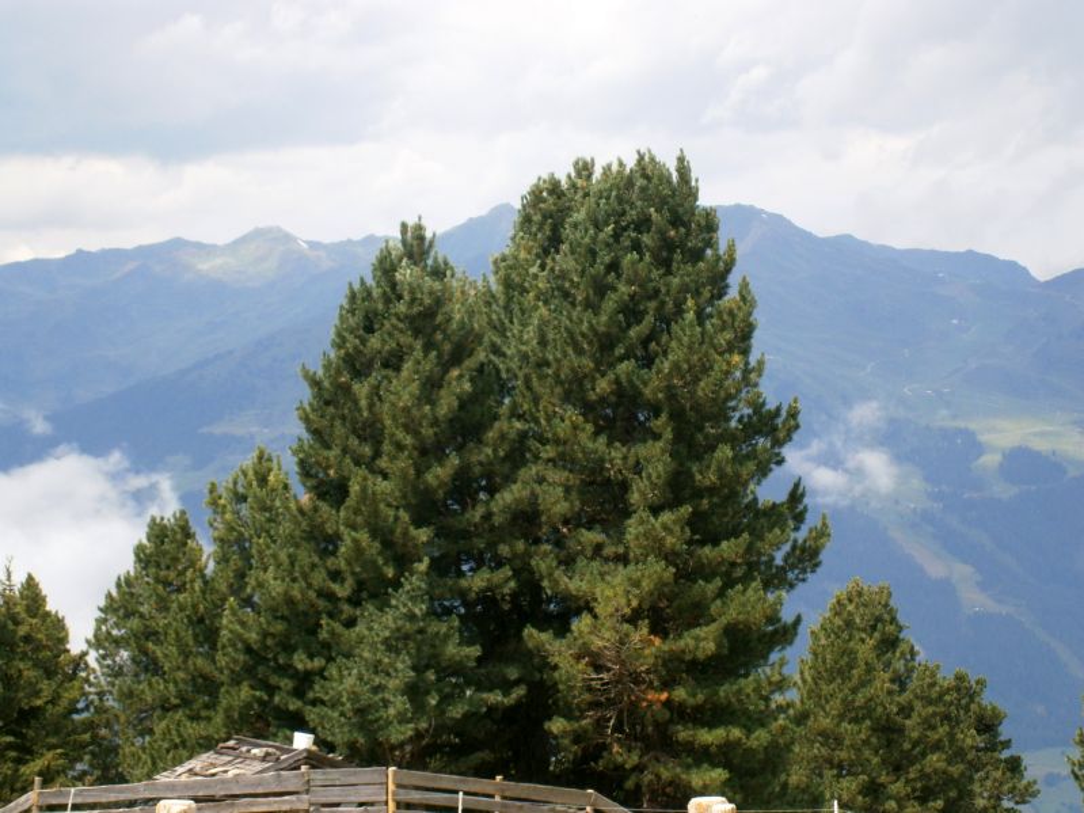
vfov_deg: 14.6
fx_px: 3162
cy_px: 406
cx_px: 542
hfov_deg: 19.5
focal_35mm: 101
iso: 80
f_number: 5.4
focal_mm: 17.8
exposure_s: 1/320
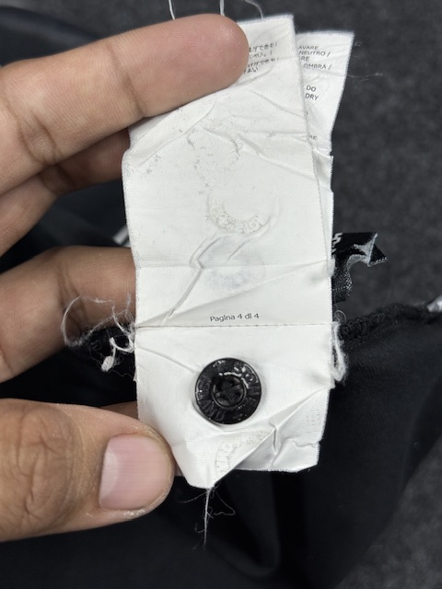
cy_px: 294
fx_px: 817
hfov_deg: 30.3
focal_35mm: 48
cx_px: 221
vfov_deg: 39.7
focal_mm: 6.76
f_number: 1.78
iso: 50
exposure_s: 1/121
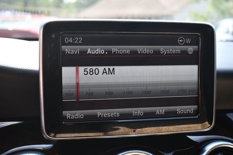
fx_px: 330
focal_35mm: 51
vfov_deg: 26.5
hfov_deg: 38.9
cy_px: 78
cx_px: 116
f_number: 5.6
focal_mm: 34
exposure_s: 1/250
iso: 250
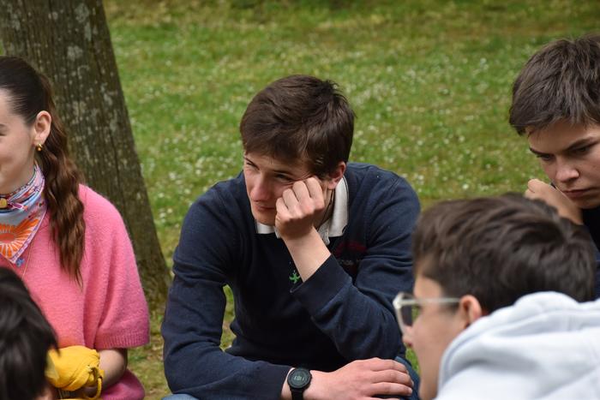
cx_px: 300
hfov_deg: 15.2
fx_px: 2250
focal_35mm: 135
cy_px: 200
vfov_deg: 10.2
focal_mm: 90
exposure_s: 1/250
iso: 400
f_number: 8
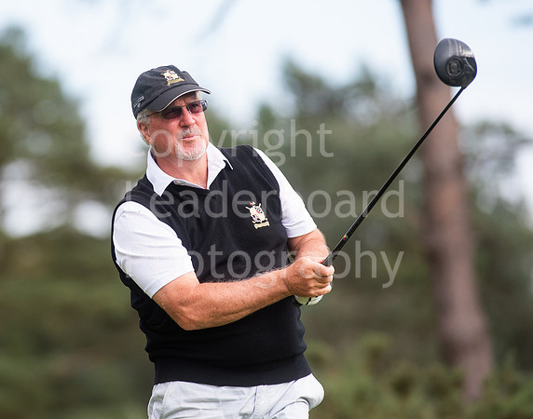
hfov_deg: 5.1
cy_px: 178
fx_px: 6013
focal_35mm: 384
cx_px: 172
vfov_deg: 4.0
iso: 640
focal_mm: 300
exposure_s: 1/2500
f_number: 4.5
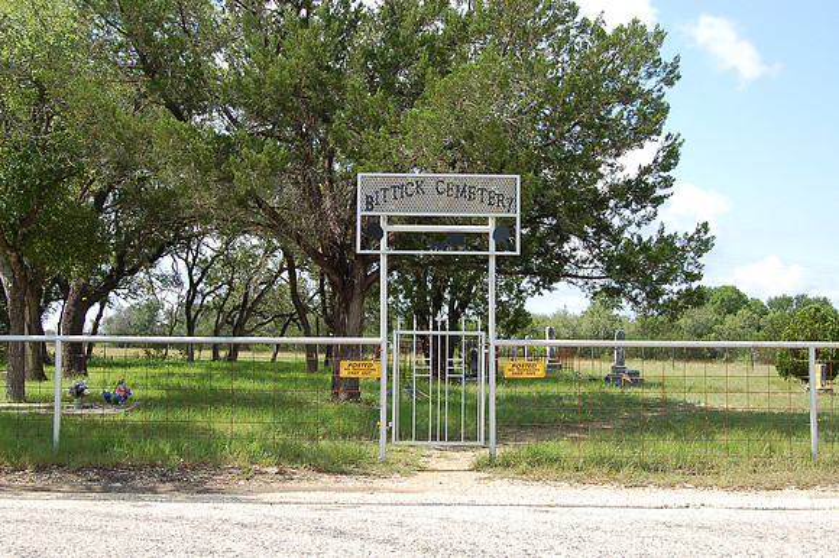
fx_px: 1048
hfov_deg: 43.6
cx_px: 420
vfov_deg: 29.8
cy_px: 279
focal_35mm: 45
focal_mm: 30
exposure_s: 1/200
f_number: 9
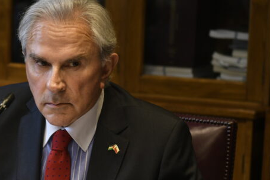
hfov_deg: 11.6
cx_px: 49
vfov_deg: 7.8
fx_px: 1327
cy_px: 123
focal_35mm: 177
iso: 1000
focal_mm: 70
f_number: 2.8
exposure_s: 1/200
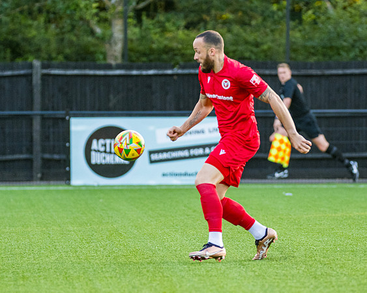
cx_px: 228
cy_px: 134
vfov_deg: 3.6
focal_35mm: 433
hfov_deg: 4.5
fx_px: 4706
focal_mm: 195
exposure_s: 1/1000
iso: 1250
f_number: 2.8
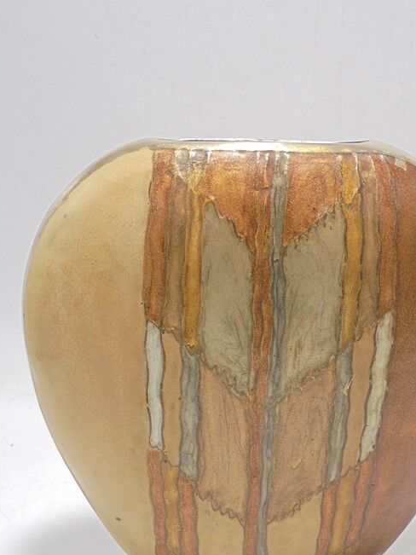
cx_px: 275
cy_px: 356
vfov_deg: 40.1
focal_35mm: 47
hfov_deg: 30.7
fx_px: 753
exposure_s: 1/50
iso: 100
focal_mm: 6.1
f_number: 4
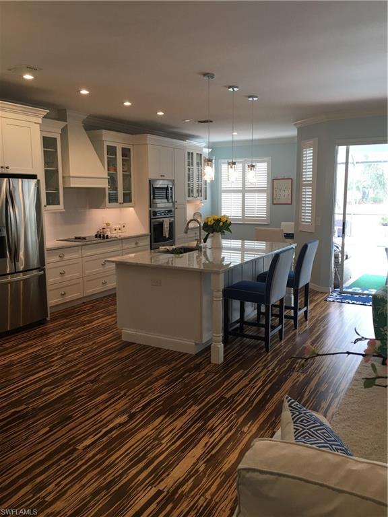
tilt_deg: -7.5
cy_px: 258
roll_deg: +1.4
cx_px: 194
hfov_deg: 48.2
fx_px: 433
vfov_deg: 61.7
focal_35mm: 29
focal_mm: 4.15
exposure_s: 1/40
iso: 32
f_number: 2.2
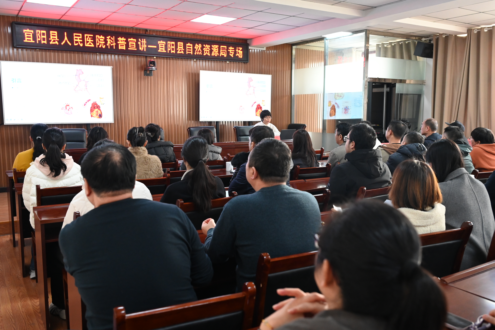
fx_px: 440
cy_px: 165
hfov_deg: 58.7
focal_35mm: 32
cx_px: 248
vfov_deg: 41.1
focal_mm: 32
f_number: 4
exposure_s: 1/100
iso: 3200
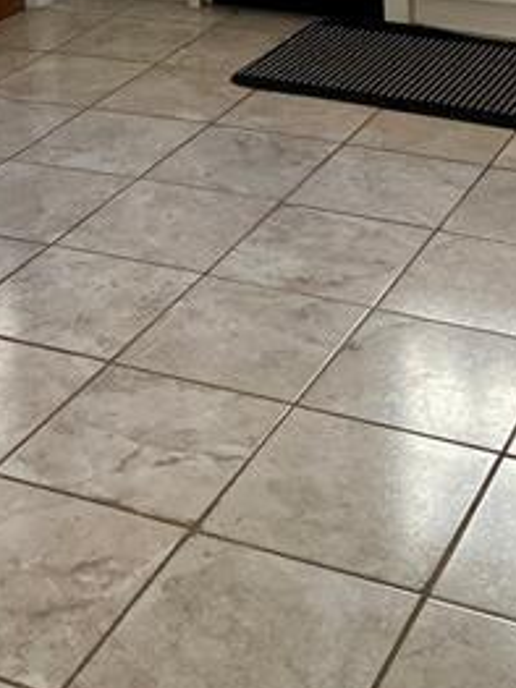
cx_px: 280
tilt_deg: -4.9
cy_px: -235
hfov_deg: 19.4
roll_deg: +0.9
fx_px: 1512
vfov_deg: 22.6
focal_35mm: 76
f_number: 1.8
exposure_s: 1/121
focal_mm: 4.25
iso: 125
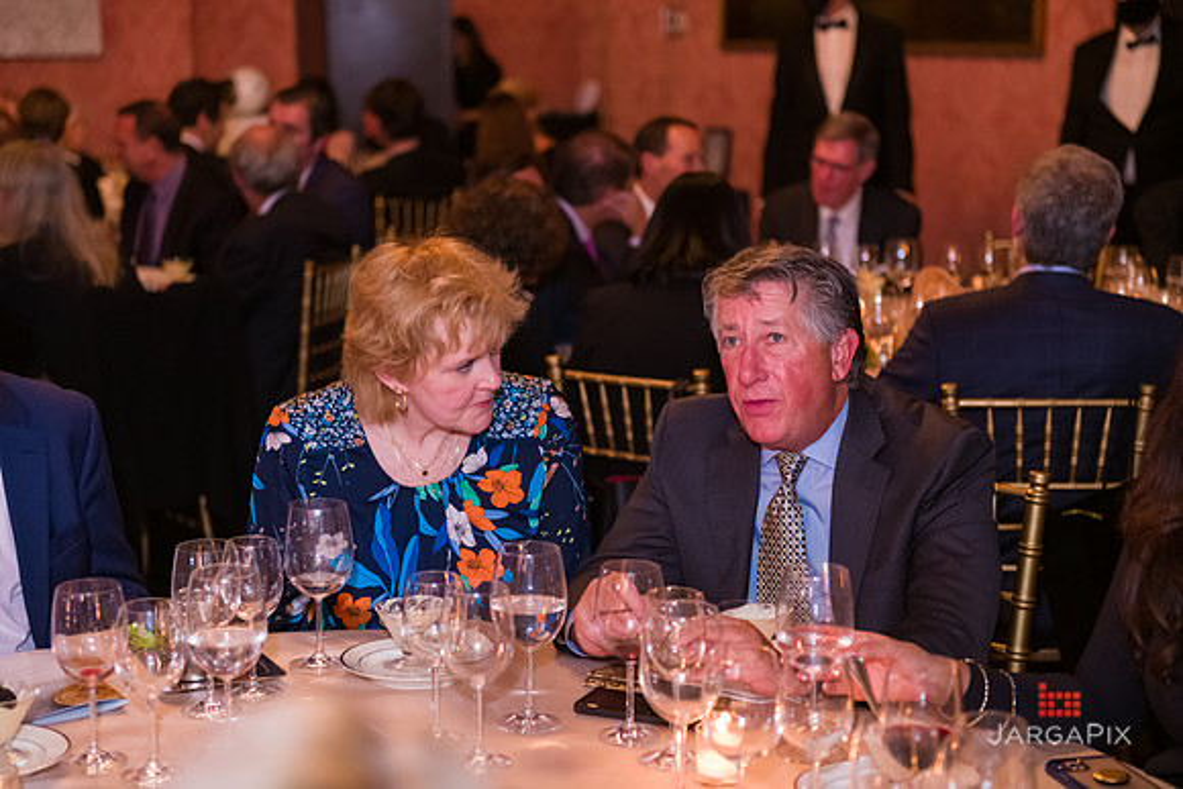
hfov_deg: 30.5
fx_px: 2169
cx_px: 592
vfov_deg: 20.6
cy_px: 394
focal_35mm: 66
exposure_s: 1/100
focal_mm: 66
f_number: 3.2
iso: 3200
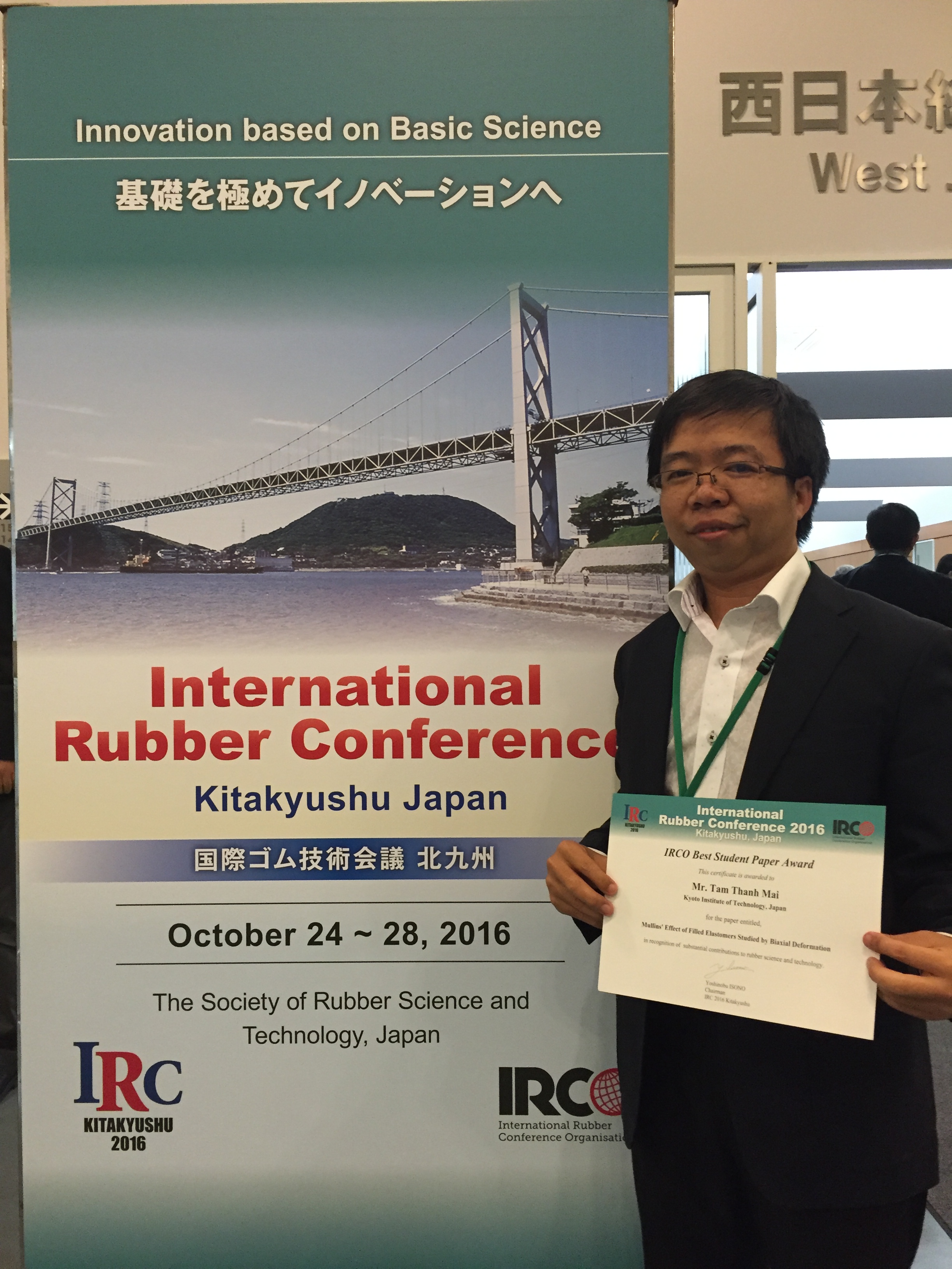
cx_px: 476
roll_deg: +0.1
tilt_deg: -0.3
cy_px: 634
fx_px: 1063
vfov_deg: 61.7
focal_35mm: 29
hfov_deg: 48.2
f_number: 2.2
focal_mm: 4.15
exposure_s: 1/30
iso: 200
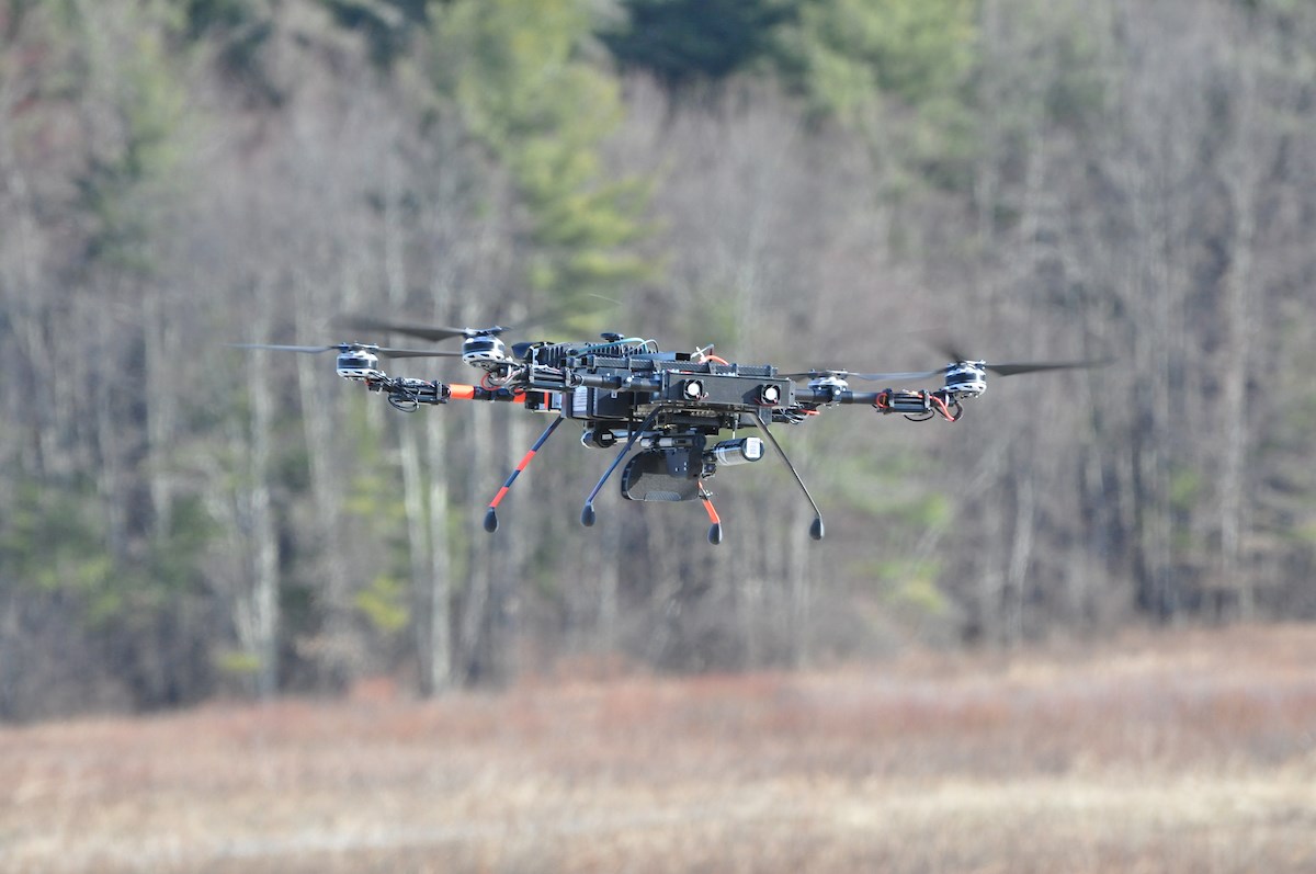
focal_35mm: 360
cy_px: 437
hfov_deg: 5.7
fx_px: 13144
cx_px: 658
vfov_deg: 3.8
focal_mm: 240
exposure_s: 1/1000
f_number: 8
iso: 1000
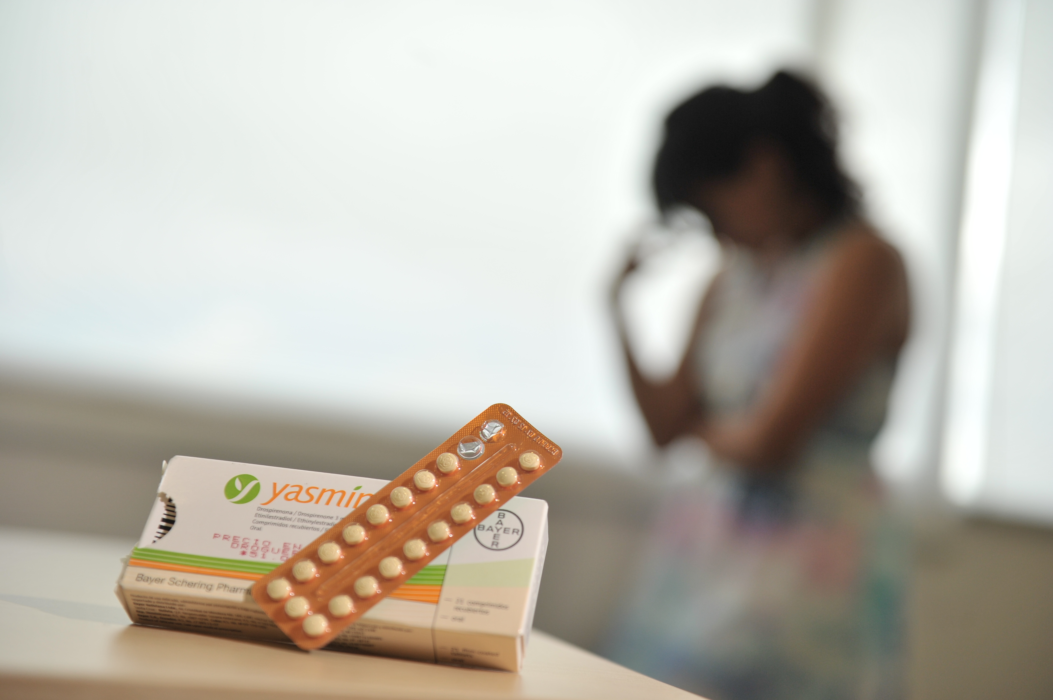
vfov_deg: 24.6
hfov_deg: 36.3
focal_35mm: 55
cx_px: 526
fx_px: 1608
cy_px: 350
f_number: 2.8
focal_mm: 55
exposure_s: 1/500
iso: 500
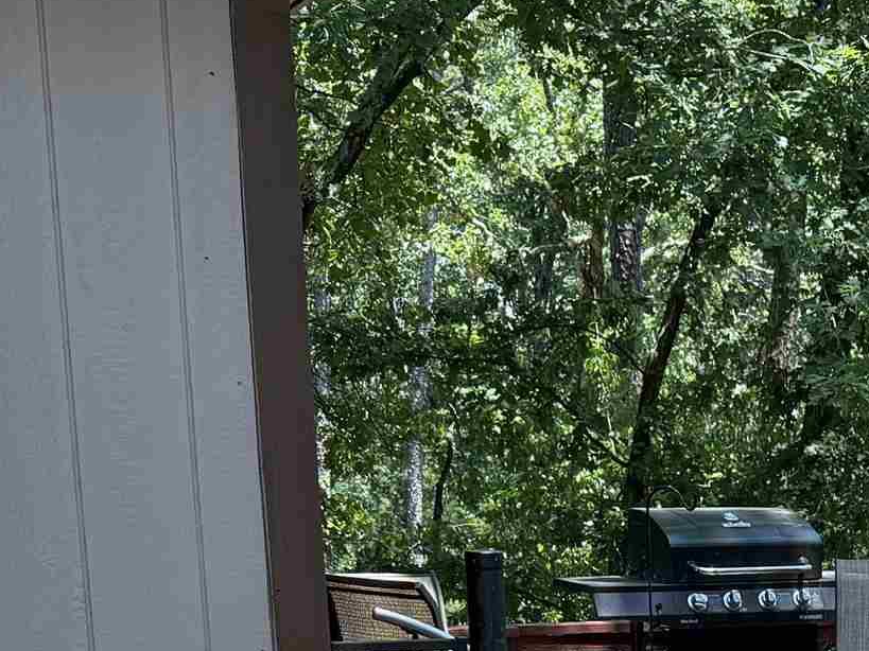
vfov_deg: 14.7
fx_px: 2259
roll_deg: -0.2
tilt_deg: -15.8
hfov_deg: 20.9
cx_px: 908
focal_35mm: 90
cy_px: 1095
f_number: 1.78
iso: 80
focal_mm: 6.76
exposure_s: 1/551
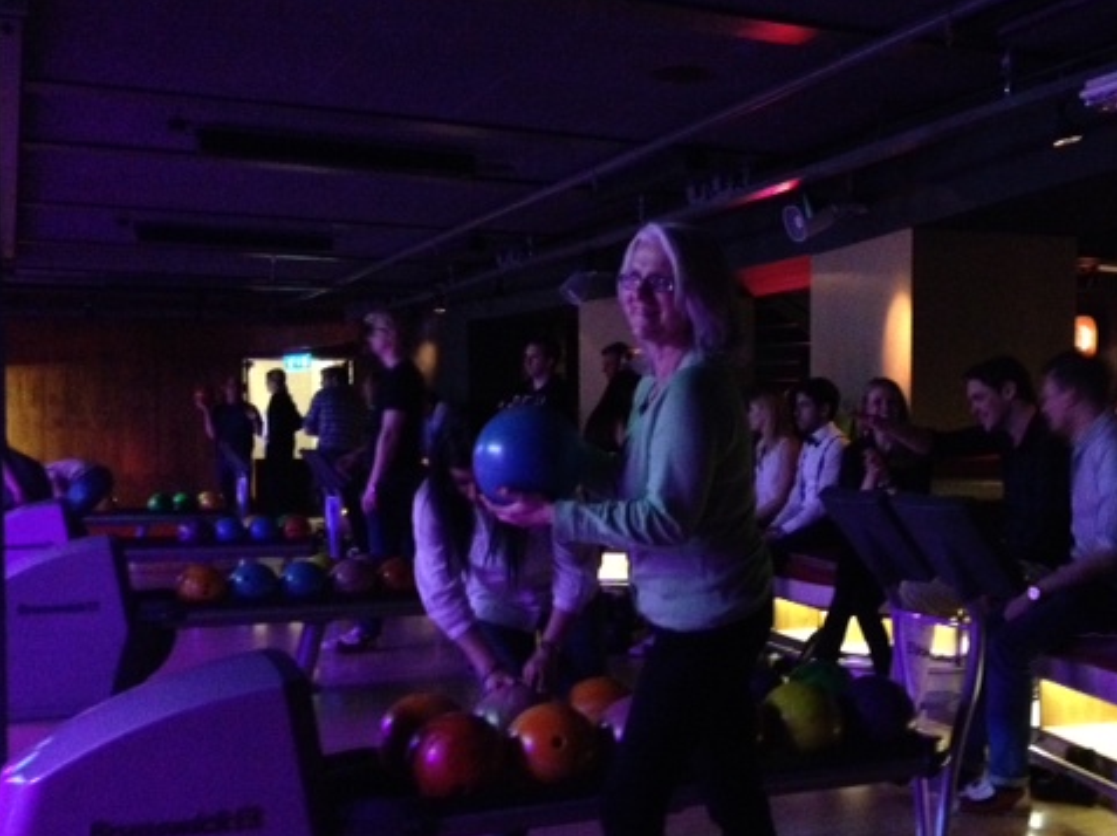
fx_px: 1515
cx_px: 728
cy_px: 480
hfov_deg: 40.1
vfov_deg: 30.8
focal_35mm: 47
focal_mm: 4.28
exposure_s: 1/15
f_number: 2.4
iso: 800
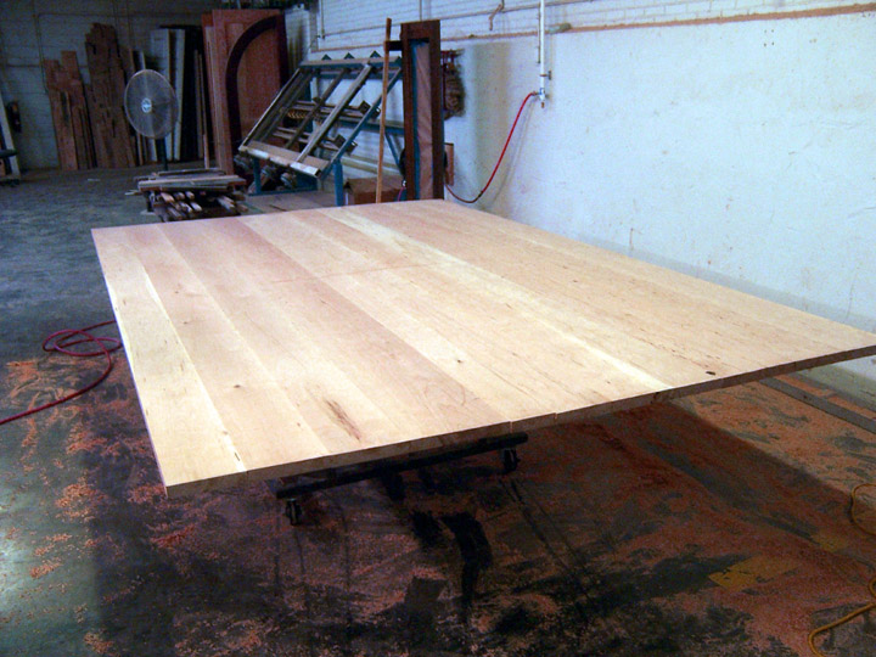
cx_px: 438
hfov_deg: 55.4
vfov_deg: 42.9
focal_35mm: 33
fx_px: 835
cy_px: 328
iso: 140
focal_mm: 5.5
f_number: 3.4
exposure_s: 1/10
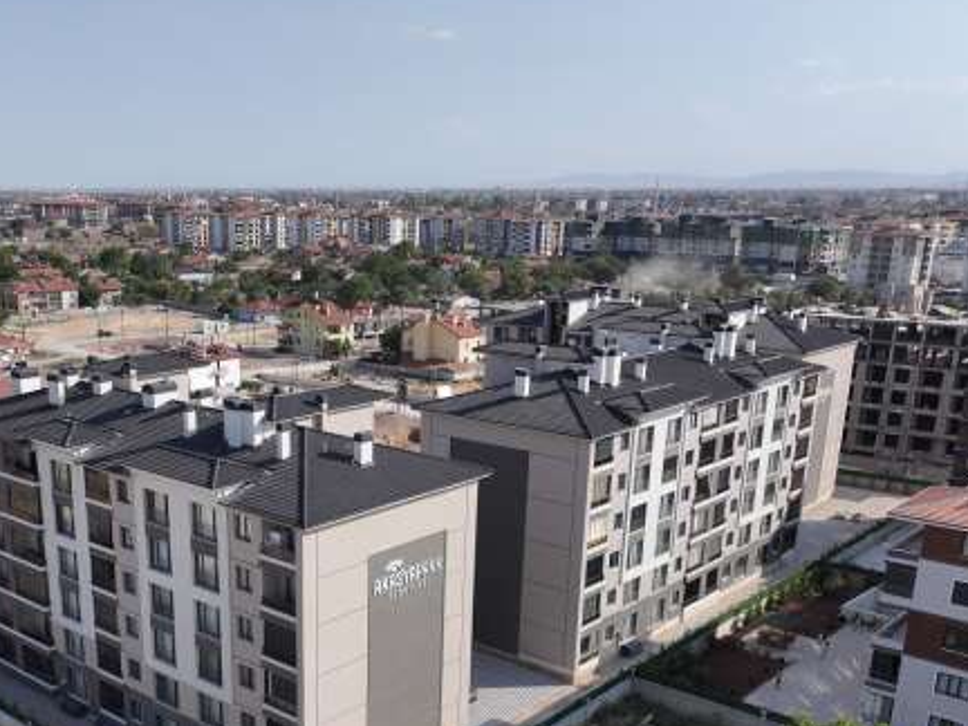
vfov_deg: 35.9
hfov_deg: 47.2
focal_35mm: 39
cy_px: 558
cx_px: 334
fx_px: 1091
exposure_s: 1/60
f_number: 2.8
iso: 100
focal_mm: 12.29
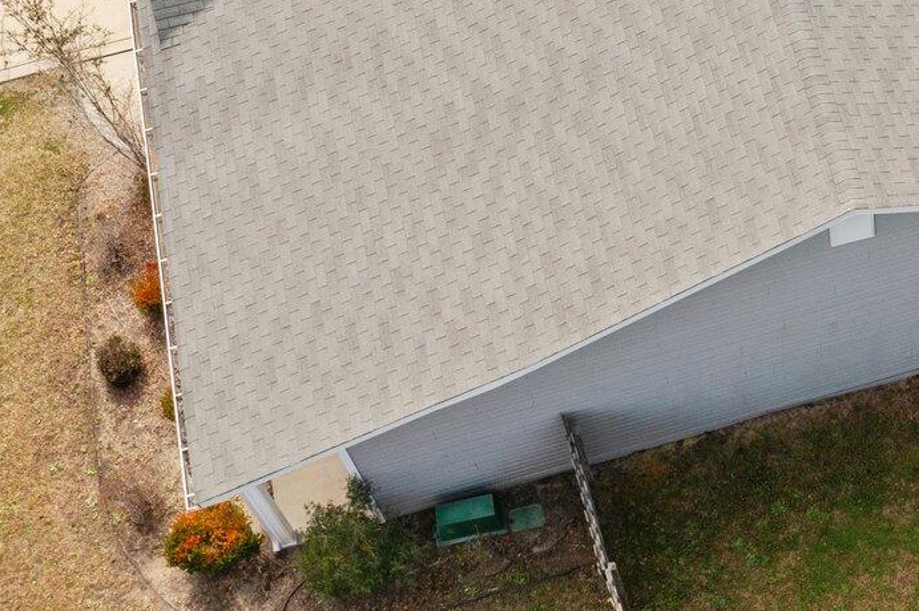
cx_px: 1027
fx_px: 2118
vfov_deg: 16.0
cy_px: -36
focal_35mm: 83
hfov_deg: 23.0
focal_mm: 10.26
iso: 100
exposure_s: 1/320
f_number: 4.5
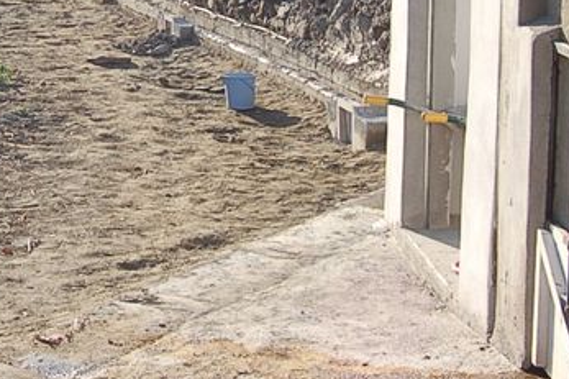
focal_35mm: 99
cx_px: 34
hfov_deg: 20.0
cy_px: -47
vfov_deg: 13.5
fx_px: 1571
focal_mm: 23
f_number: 8
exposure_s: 1/250
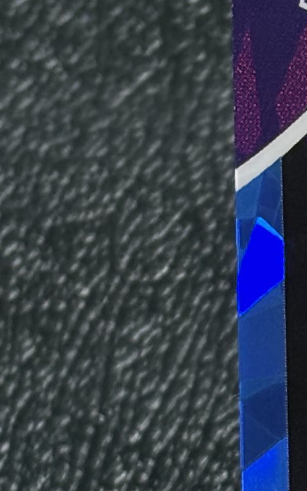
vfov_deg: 8.9
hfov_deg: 5.4
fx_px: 3132
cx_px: 702
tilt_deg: -60.5
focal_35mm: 234
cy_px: 604
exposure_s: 1/33
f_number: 1.6
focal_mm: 5.96
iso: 250
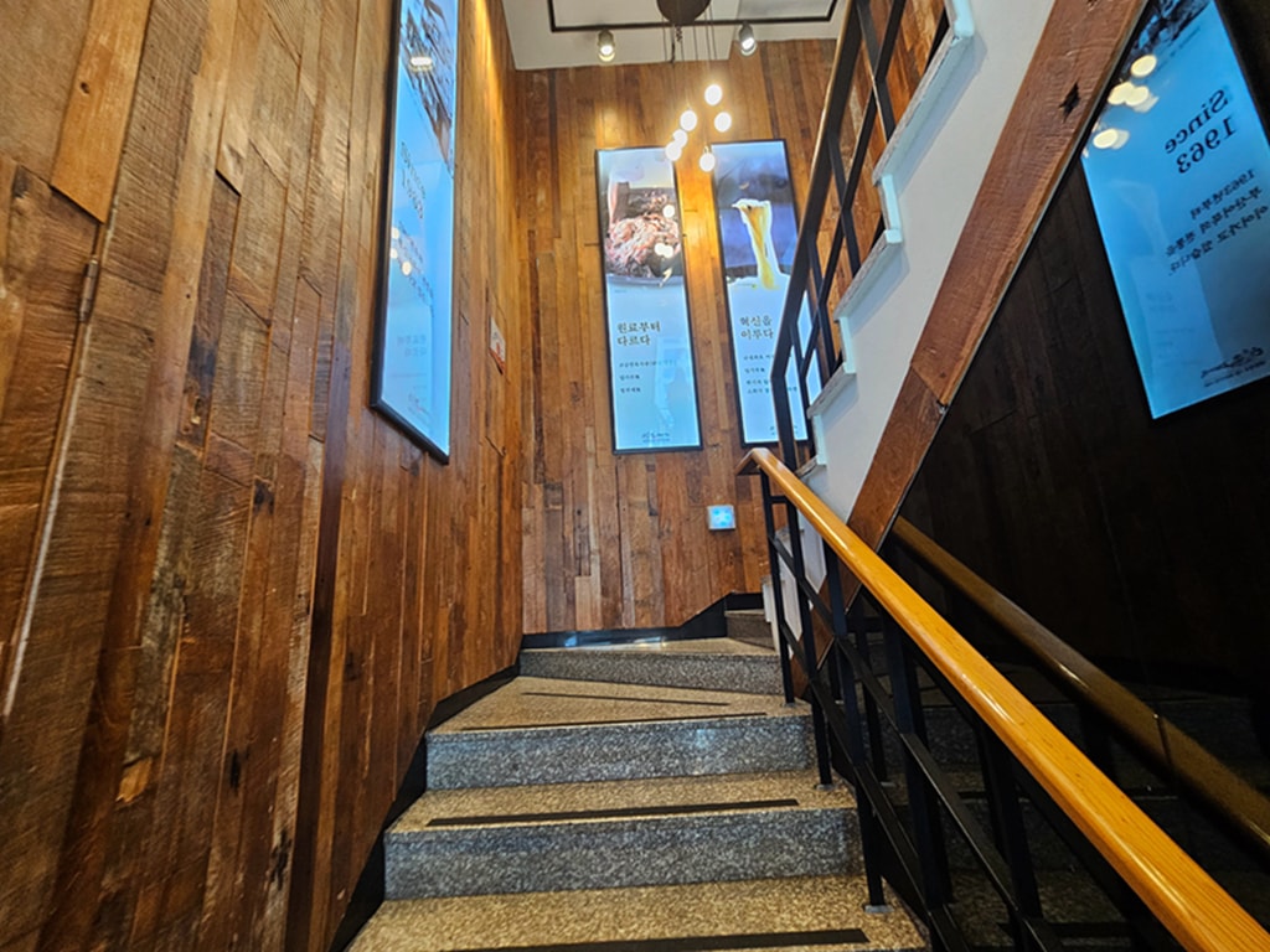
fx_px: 477
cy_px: 476
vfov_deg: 89.9
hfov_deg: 106.2
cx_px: 635
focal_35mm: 13
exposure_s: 1/60
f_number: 2.2
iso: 200
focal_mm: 2.2
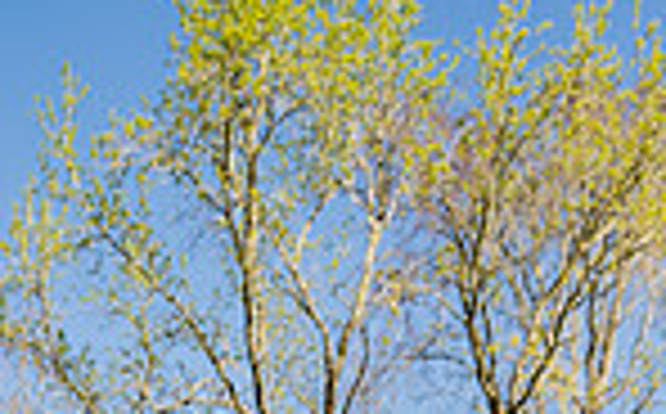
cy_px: 986
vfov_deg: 11.8
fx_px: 1631
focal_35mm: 90
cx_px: 526
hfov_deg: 22.8
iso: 100
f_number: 4.5
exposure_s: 1/250
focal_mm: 29
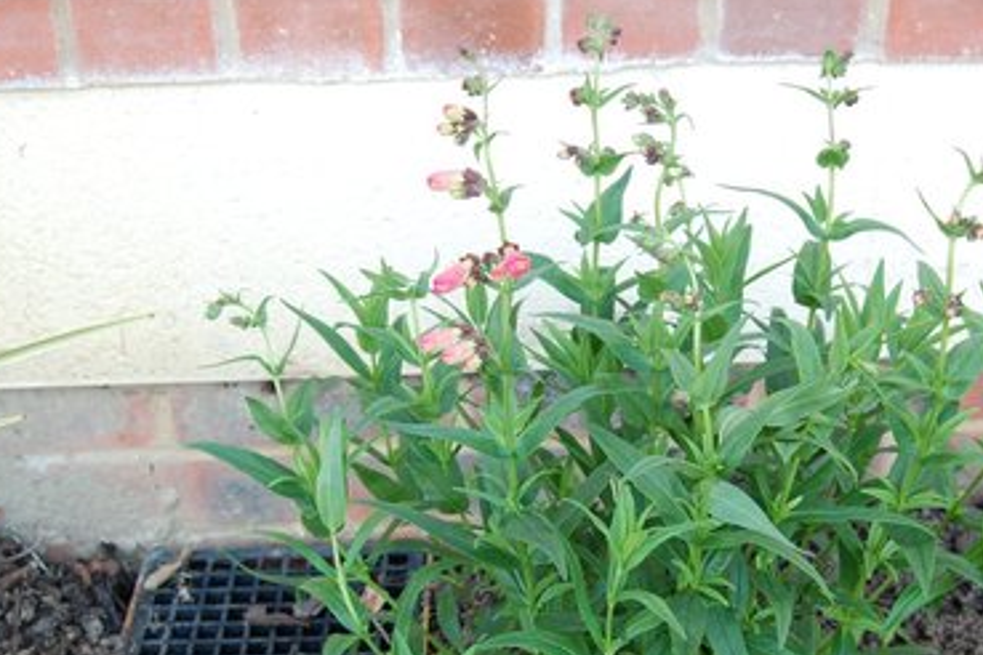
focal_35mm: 57
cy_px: 422
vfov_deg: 23.7
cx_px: 597
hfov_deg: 34.9
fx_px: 1556
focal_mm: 26
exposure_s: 1/60
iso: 400
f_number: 8
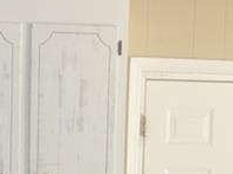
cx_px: 56
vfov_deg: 12.8
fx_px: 705
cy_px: 308
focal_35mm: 105
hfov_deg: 18.6
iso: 560
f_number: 4
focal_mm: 14
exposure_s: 1/60
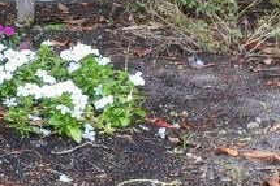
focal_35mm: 166
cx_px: -165
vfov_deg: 8.0
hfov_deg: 11.7
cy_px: -148
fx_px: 1290
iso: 100
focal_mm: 8.38
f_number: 2.8
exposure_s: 1/25
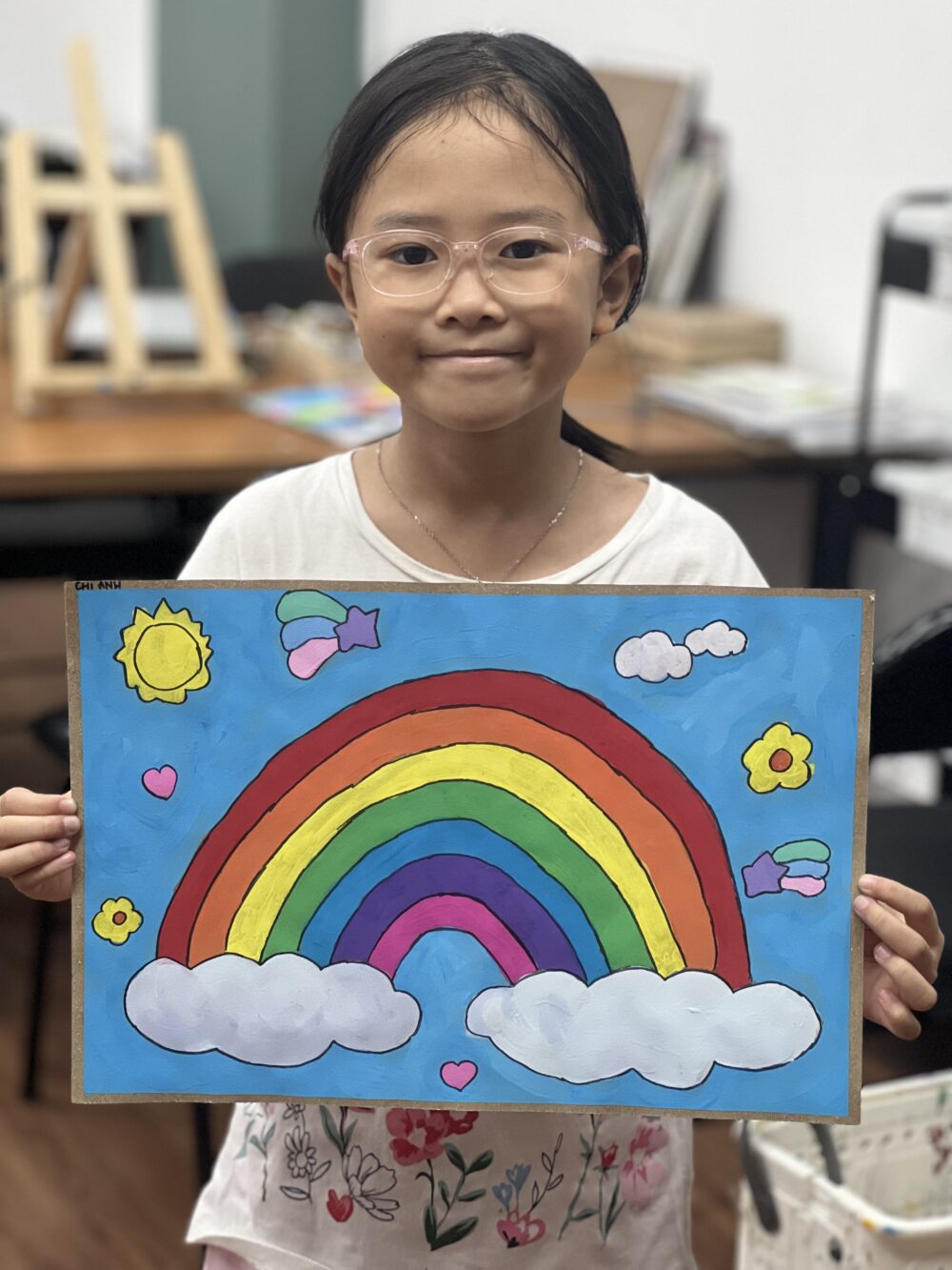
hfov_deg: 19.1
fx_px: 2823
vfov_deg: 25.3
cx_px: 476
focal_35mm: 77
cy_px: 635
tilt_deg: -14.1
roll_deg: -3.2
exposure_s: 1/100
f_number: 2.8
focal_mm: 9
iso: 250
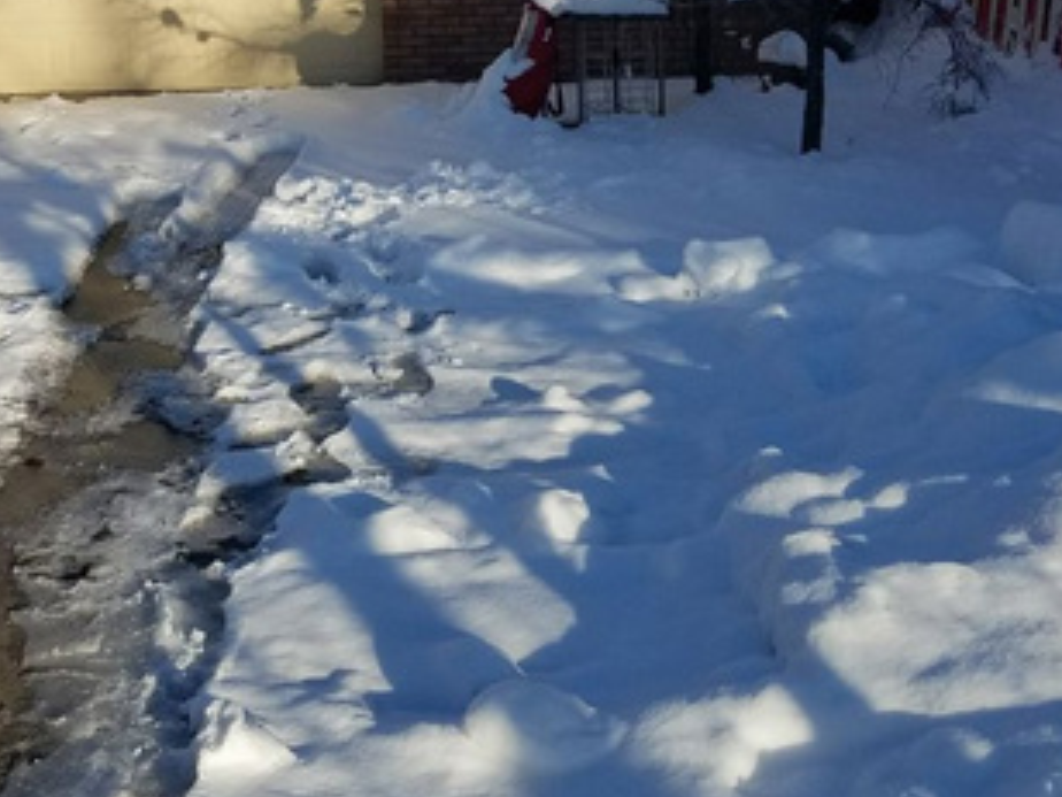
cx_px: 186
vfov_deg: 25.7
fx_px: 1657
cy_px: 3
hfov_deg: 34.3
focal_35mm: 54
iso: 50
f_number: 1.7
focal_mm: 4.2
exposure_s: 1/2648
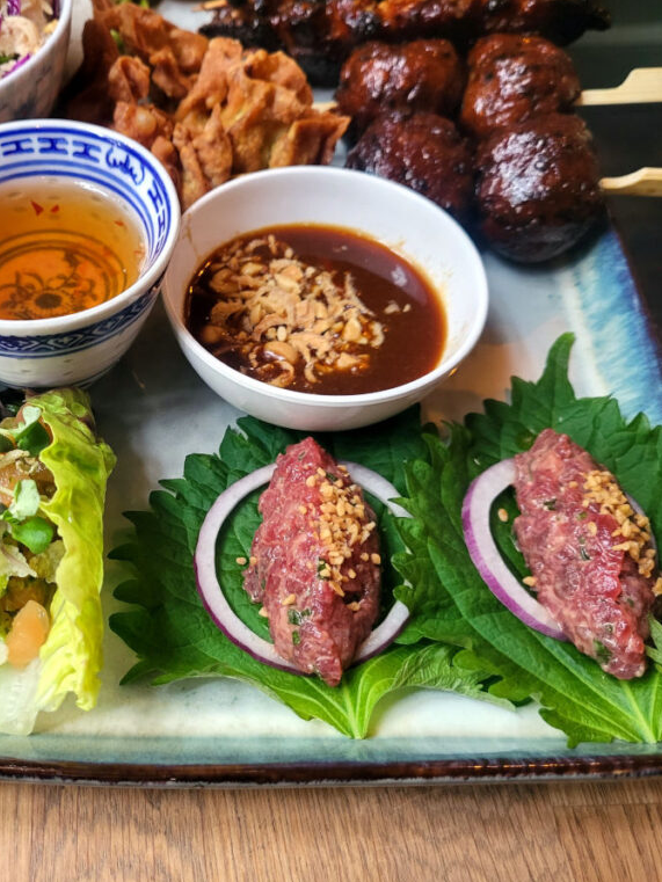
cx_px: 138
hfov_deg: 39.2
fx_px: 892
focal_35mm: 35
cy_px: 443
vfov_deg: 52.6
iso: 400
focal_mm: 5.4
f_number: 1.8
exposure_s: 1/50
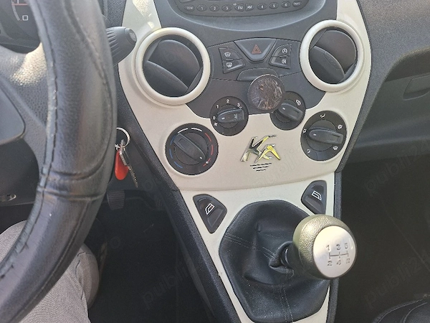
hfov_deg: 73.9
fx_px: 286
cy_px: 162
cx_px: 215
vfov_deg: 58.9
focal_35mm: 23
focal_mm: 5.54
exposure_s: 1/152
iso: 50
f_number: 1.8
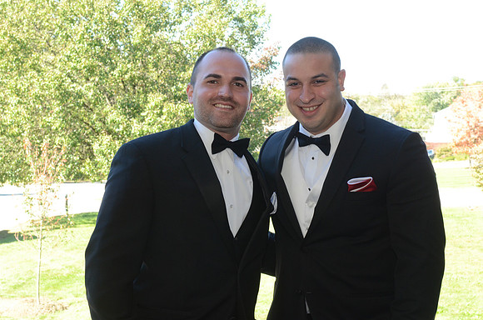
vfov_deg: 22.5
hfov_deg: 33.5
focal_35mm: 60
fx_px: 803
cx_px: 242
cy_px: 160
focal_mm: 40
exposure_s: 1/160
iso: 800
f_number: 9
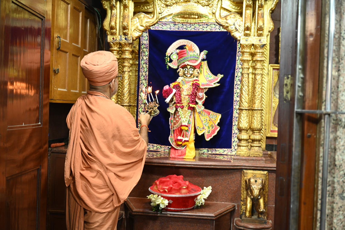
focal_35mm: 44
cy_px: 115
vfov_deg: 30.5
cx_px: 172
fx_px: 422
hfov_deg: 44.5
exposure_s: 1/160
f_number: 4
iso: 1250
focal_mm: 44
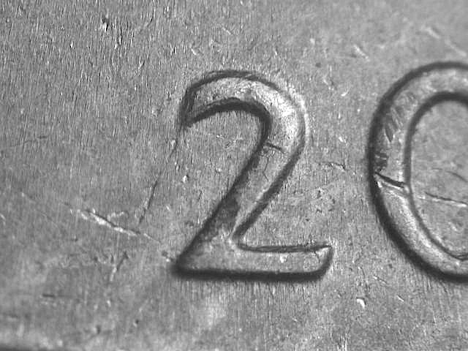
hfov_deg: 12.8
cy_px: 176
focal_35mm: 154
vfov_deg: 9.6
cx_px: 234
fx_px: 2082
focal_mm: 32
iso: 100
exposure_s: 1/6.3
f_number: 5.1
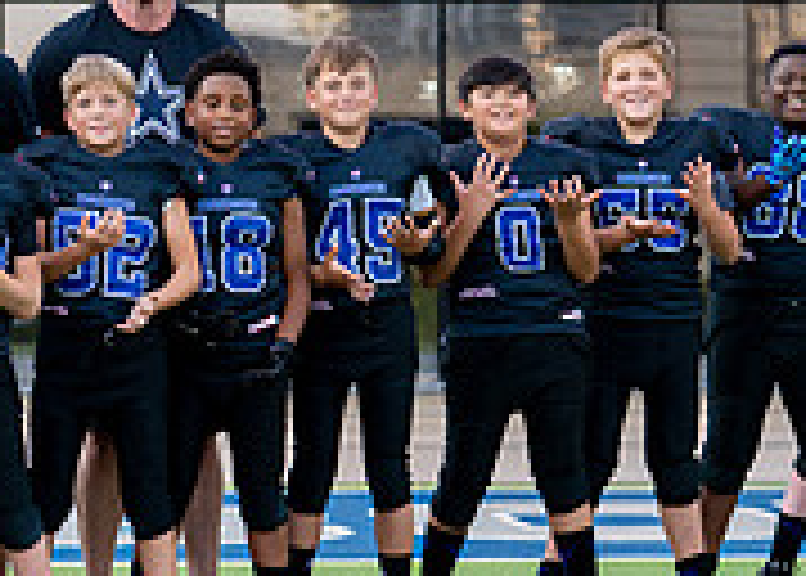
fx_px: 4946
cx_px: -61
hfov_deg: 9.2
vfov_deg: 6.7
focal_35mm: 216
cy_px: 349
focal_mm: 50
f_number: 2
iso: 200
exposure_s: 1/800
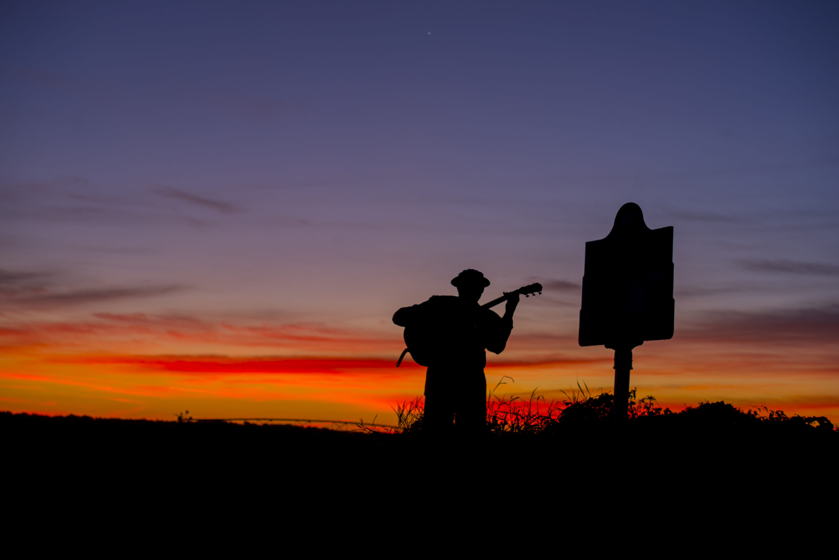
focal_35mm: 70
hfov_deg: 28.8
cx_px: 420
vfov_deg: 19.5
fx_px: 1632
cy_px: 280
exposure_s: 1/50
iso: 250
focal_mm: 70
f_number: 4.5
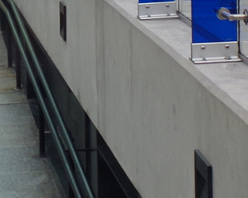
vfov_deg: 9.0
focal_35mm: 165
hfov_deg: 11.5
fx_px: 1211
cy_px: -153
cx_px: -36
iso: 200
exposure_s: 1/40
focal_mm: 18
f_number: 10
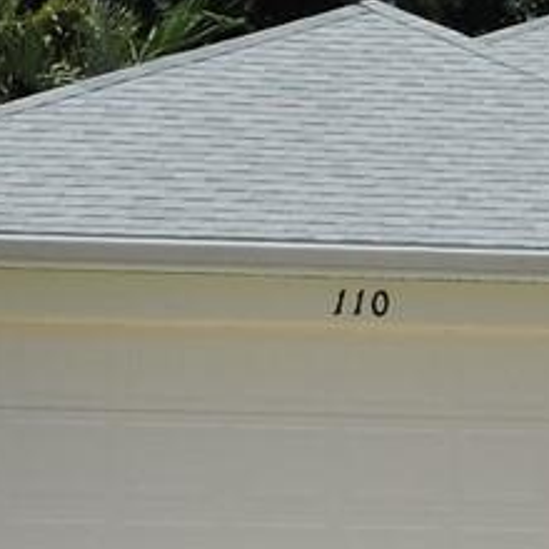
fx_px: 3463
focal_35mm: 193
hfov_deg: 8.5
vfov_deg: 9.0
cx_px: 1143
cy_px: 569
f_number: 4.5
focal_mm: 5.4
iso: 100
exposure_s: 1/1250
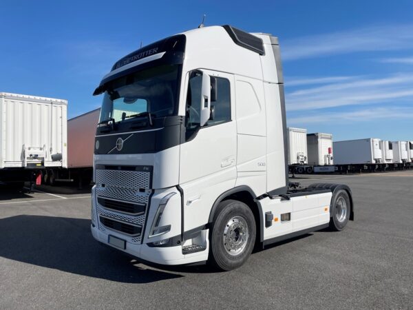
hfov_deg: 67.3
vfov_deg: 53.1
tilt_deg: +4.8
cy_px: 155
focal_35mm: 26
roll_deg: +1.5
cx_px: 206
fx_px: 310
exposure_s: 1/8403
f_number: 1.6
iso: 32
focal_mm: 4.2
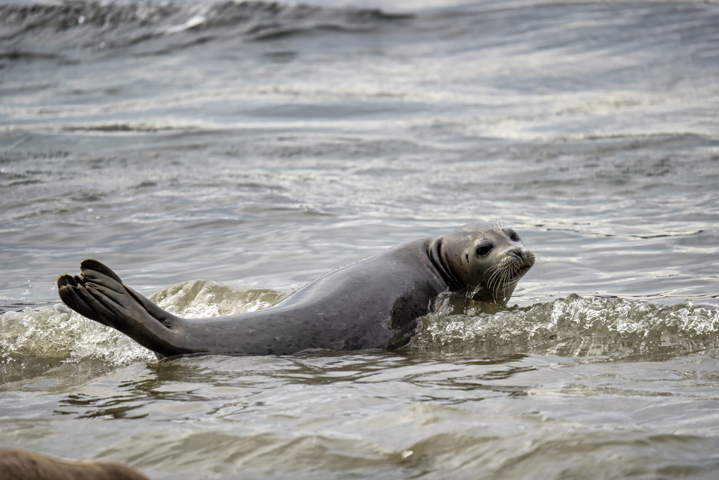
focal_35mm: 600
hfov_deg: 3.4
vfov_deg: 2.3
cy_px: 240
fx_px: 11982
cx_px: 360
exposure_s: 1/2000
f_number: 6.3
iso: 1600
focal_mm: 600
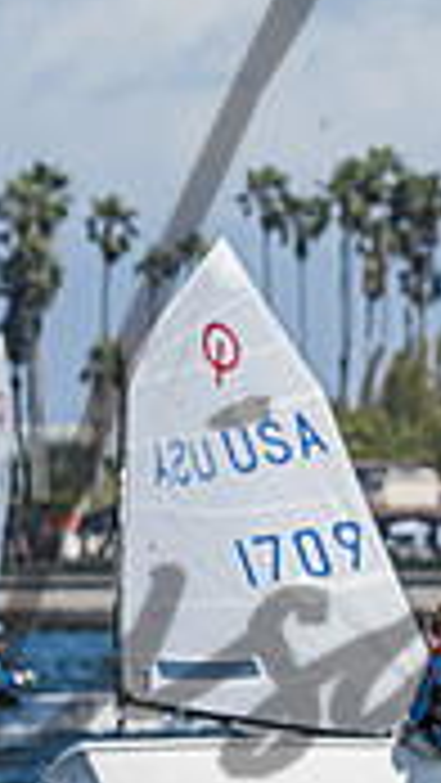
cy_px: 867
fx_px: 17840
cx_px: 1081
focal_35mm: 859
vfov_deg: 2.5
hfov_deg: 1.4
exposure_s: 1/1000
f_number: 8
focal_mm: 185
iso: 320
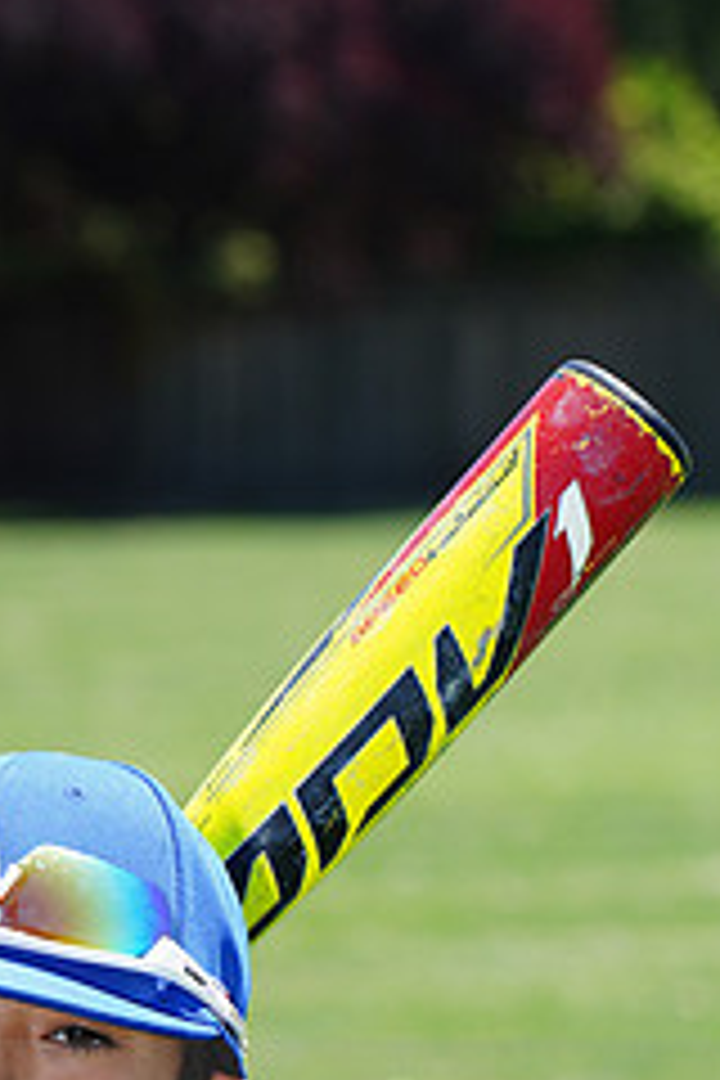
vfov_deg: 4.8
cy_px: 1102
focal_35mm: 430
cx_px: -38
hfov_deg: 3.2
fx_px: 12899
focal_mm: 178
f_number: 9
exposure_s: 1/200
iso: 200
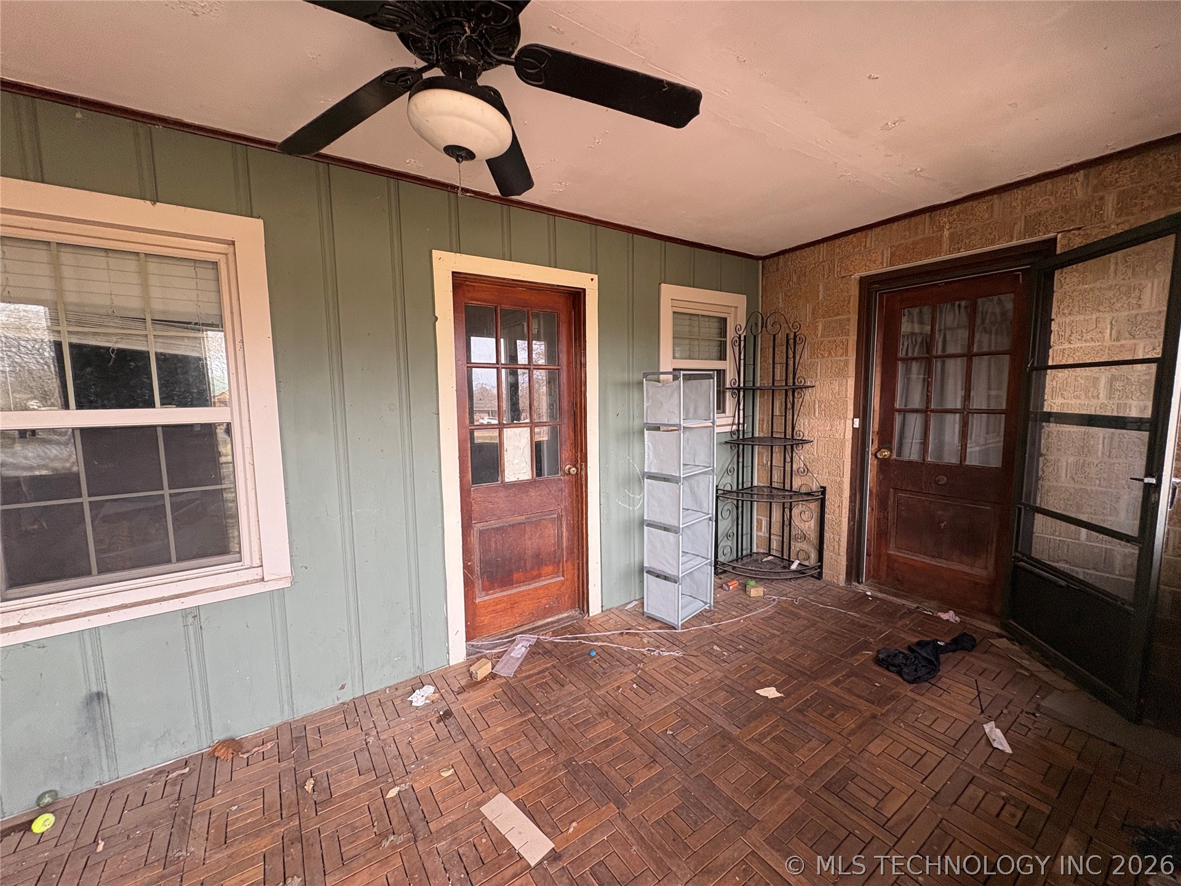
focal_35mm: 14
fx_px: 478
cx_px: 590
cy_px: 443
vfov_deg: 85.7
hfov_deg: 102.1
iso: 160
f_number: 2.2
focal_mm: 2.22
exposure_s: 1/99
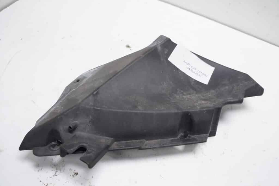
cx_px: 140
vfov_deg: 47.9
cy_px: 93
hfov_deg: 67.4
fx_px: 209
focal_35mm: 27
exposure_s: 1/60
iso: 320
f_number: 4.5
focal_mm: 18
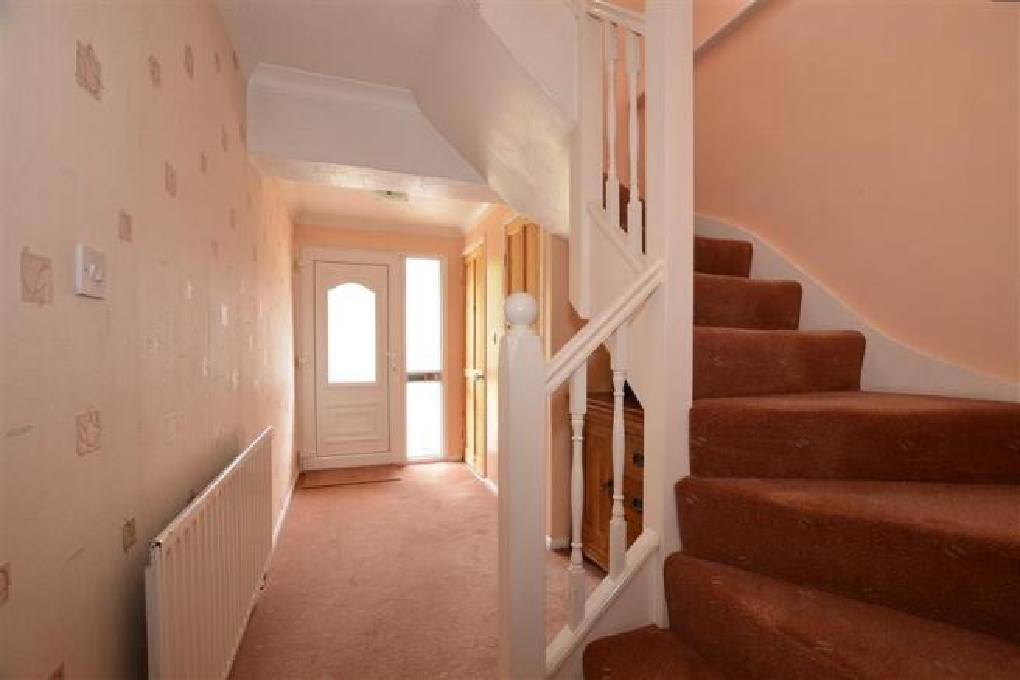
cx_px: 510
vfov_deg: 77.3
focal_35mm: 15
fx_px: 425
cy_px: 340
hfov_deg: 100.4
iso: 200
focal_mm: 10
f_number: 5
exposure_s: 1/13
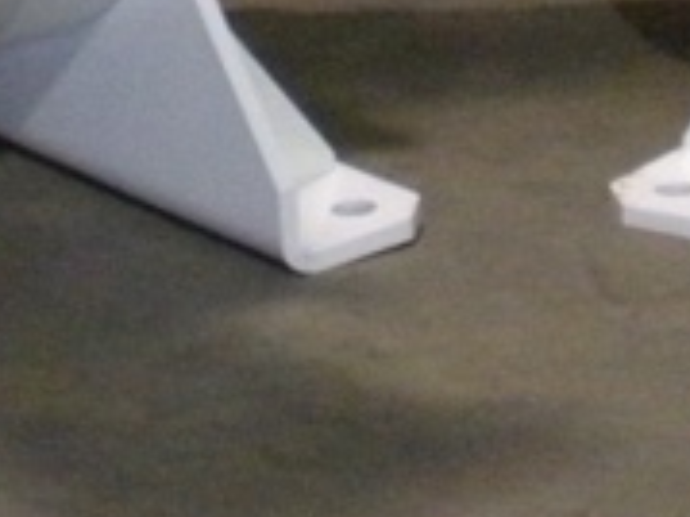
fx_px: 4821
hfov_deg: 8.2
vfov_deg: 5.8
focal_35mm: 242
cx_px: 594
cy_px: -833
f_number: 3.5
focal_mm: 6.3
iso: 400
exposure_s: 1/40
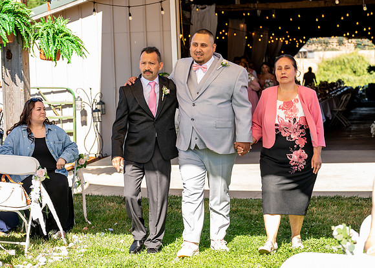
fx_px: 852
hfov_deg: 24.8
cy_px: 111
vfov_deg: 17.9
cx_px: 208
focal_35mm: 80
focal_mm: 65
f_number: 4
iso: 250
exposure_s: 1/400
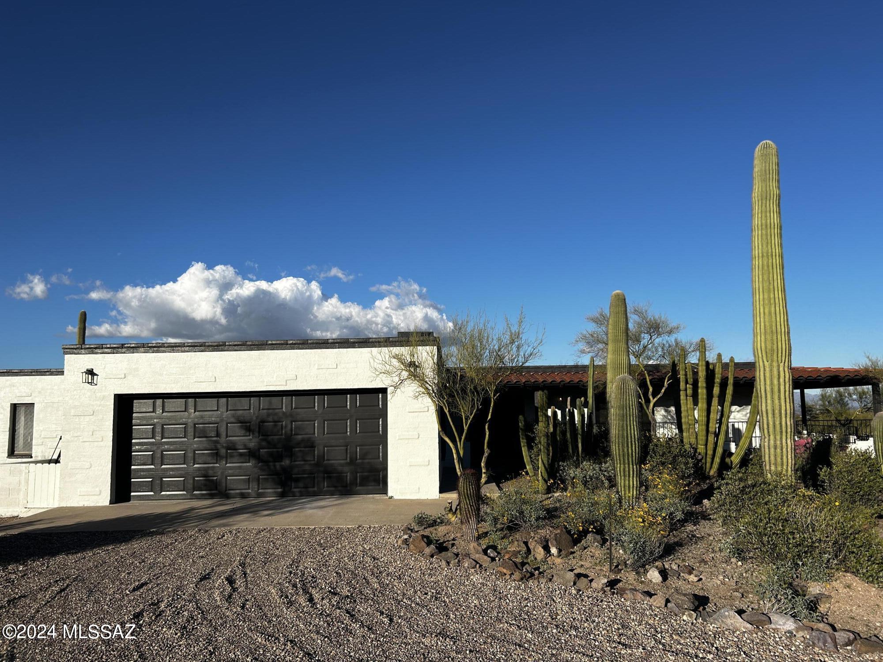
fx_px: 663
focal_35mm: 26
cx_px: 442
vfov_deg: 53.1
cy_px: 331
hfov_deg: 67.3
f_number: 1.5
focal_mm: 5.7
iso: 50
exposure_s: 1/5076
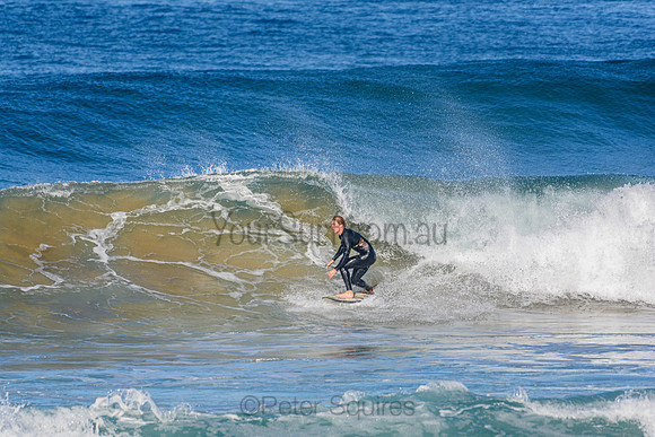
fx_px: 13648
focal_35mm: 750
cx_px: 328
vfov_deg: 1.8
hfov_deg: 2.7
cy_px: 218
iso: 320
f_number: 5.6
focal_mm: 500
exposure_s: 1/2000
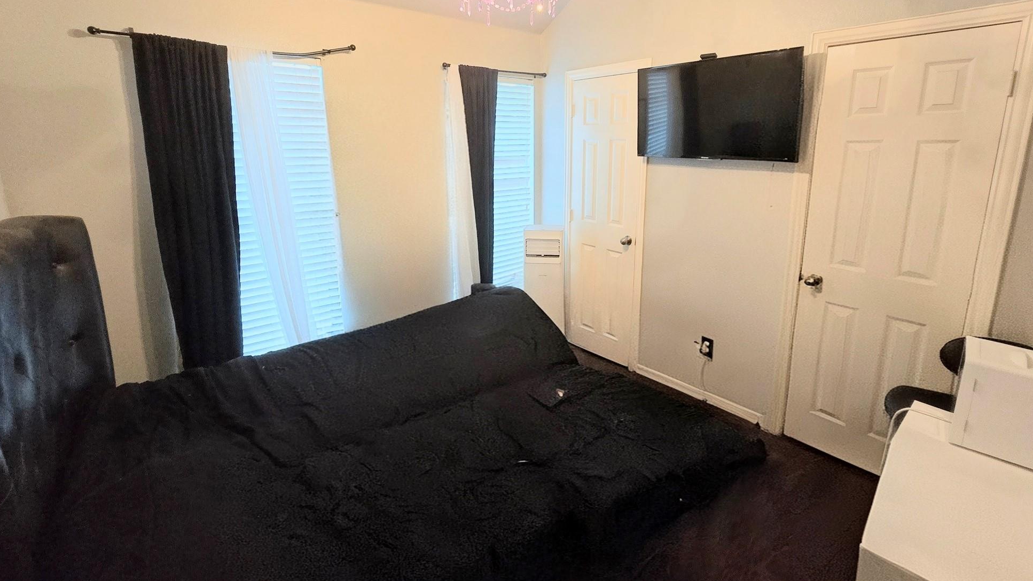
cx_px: 526
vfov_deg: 69.7
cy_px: 229
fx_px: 411
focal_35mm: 15
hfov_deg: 103.0
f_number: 2.2
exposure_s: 1/60
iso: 640
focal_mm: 2.2
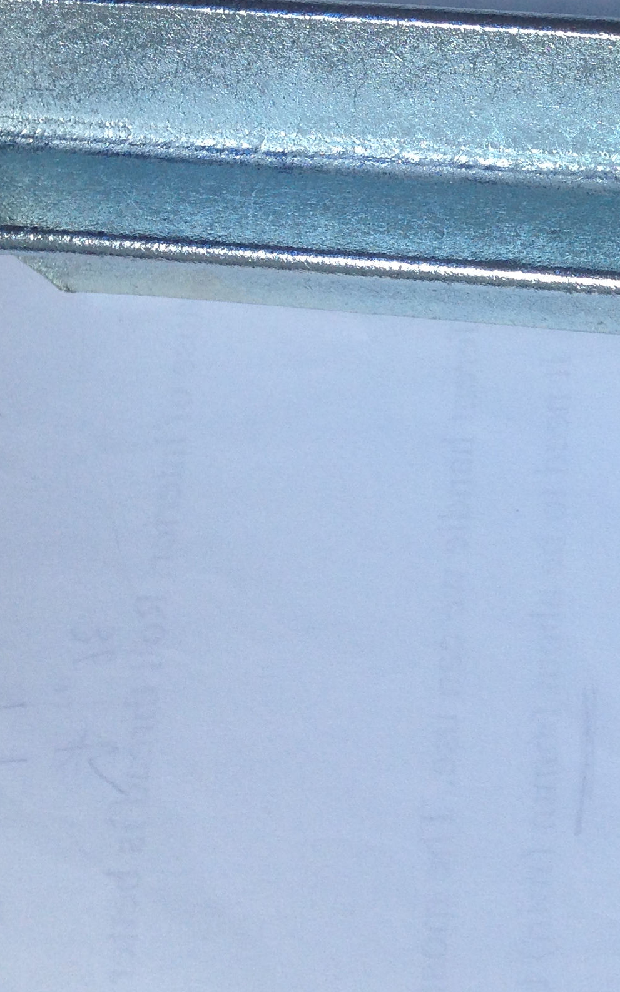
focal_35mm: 72
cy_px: 283
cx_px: 893
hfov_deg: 16.7
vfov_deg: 28.3
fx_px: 1947
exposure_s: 1/130
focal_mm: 4.12
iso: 50
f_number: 2.4
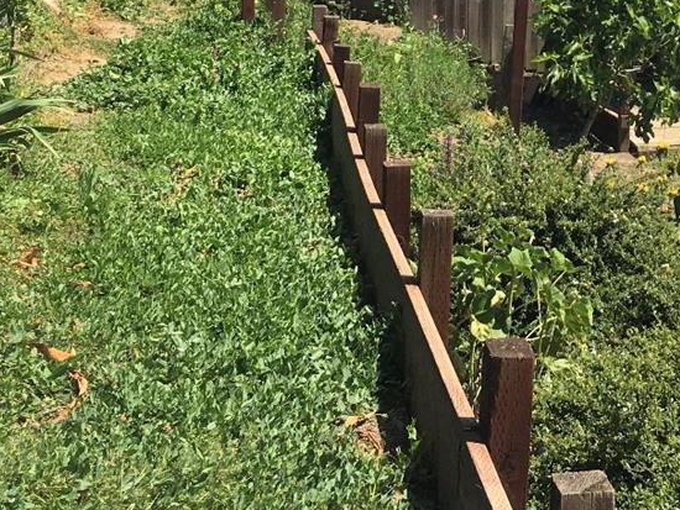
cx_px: 596
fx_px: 1553
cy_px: -70
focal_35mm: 79
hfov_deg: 24.1
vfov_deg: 17.9
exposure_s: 1/1068
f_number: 2.2
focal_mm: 4.15
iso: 25
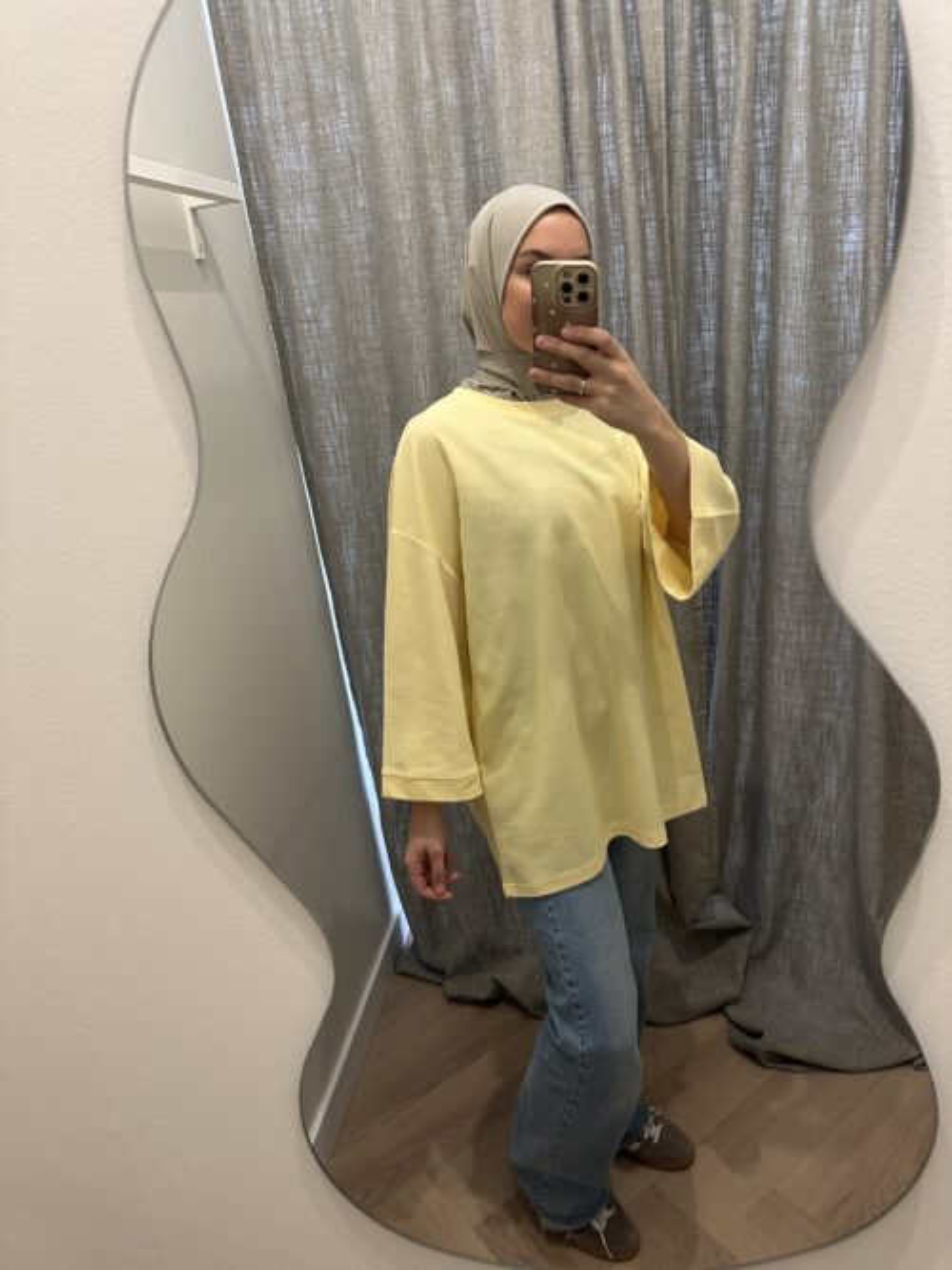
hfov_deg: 56.8
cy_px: 635
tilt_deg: -18.8
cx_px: 476
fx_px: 880
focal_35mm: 24
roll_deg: +6.0
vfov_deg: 71.6
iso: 250
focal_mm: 6.86
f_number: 1.78
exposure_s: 1/60
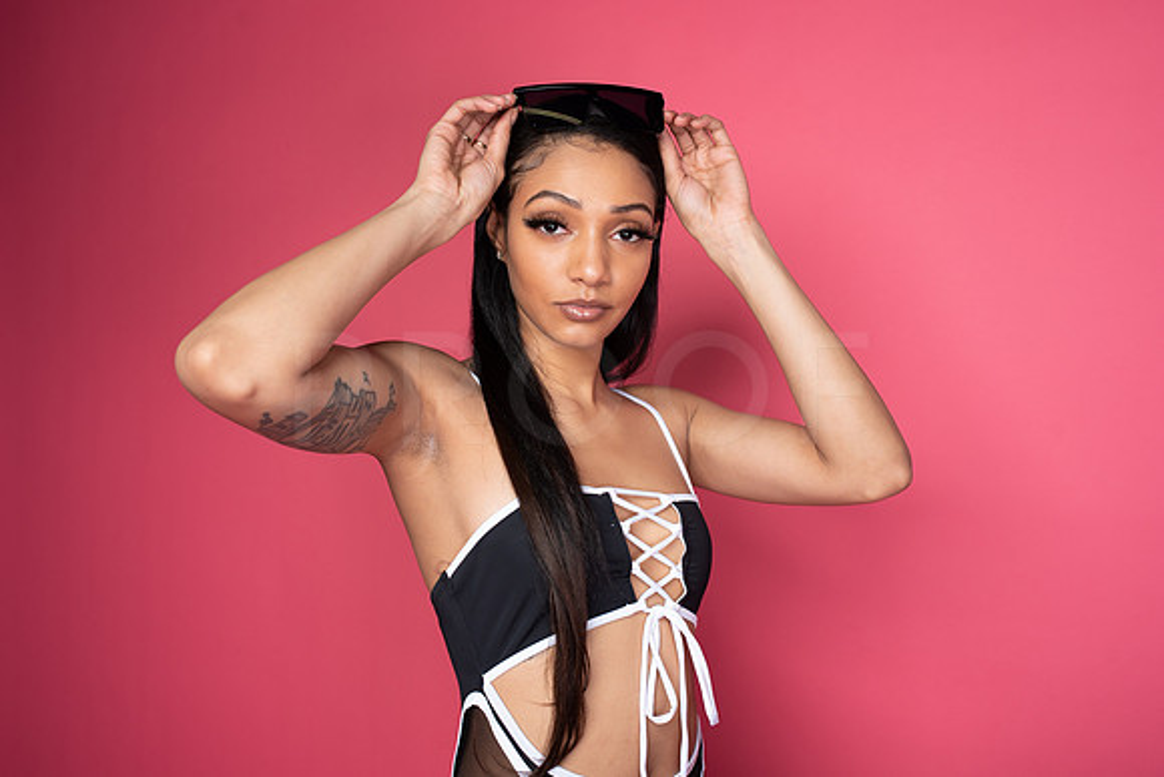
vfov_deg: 37.9
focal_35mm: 35
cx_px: 582
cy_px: 388
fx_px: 1132
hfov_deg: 54.4
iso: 160
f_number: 5.6
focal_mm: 35
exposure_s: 1/200
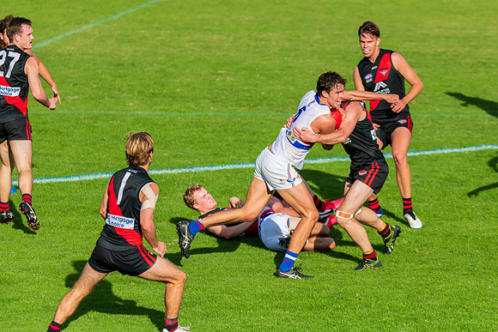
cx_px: 277
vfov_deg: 5.9
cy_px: 147
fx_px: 3233
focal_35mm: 234
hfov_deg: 8.8
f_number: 5.3
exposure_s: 1/6400
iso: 1000
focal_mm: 210
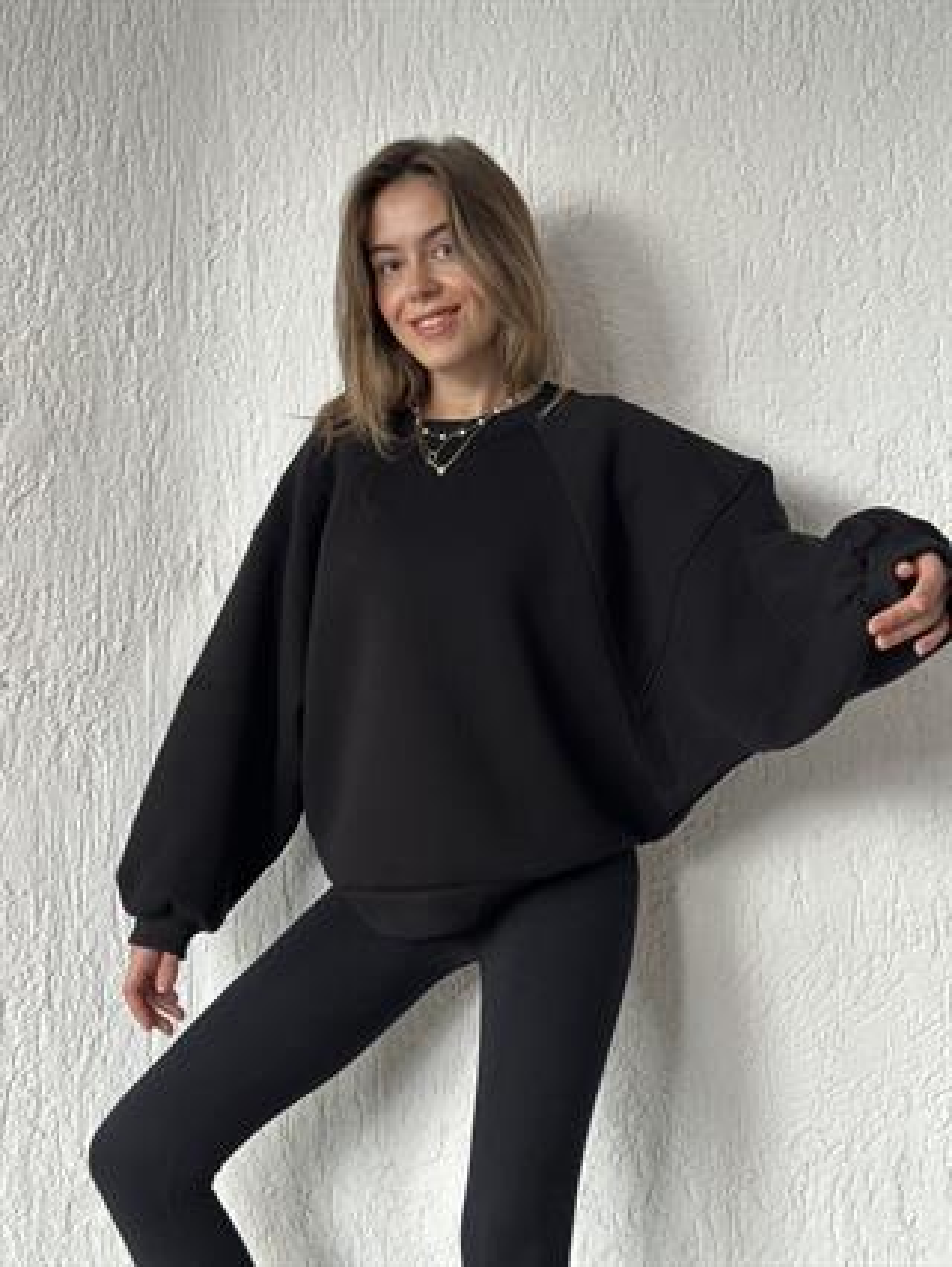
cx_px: 476
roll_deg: +0.0
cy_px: 634
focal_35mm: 48
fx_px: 1758
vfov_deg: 39.6
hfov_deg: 30.3
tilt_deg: +1.8
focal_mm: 6.86
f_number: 1.78
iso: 125
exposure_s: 1/79
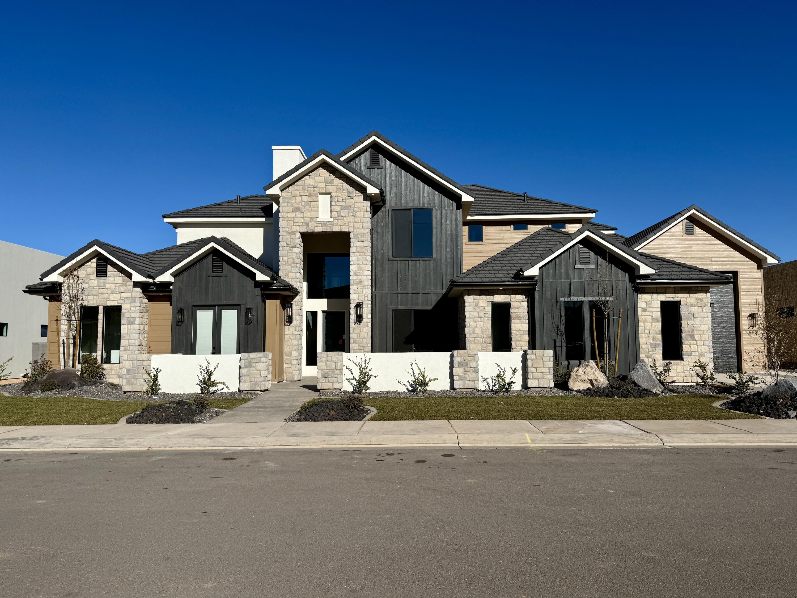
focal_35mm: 24
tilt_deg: +3.9
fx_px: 553
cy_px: 299
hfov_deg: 71.6
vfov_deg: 56.8
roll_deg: +0.1
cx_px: 398
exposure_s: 1/9091
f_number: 1.78
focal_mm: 6.76
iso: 80
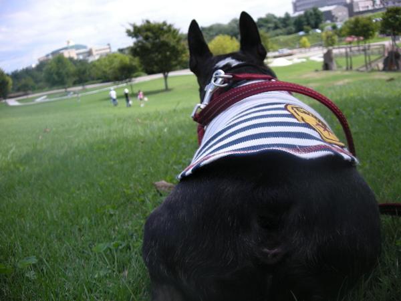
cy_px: 150
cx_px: 200
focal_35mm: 35
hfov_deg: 52.6
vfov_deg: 40.7
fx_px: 405
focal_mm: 5.7
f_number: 2.8
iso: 50
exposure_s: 1/487
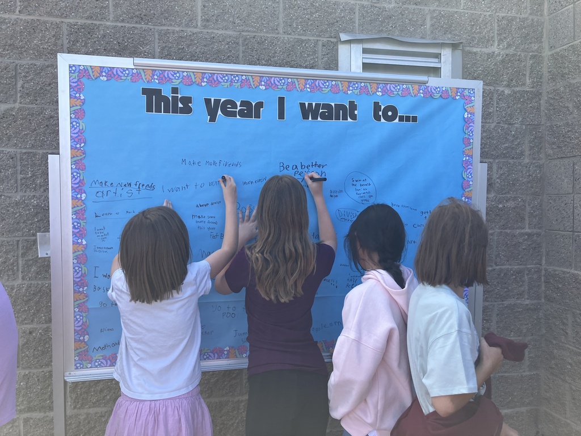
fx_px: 470
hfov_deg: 63.4
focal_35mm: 28
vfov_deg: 49.7
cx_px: 290
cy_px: 218
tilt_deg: -0.2
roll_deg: -0.7
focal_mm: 3.99
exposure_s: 1/571
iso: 32
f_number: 1.8
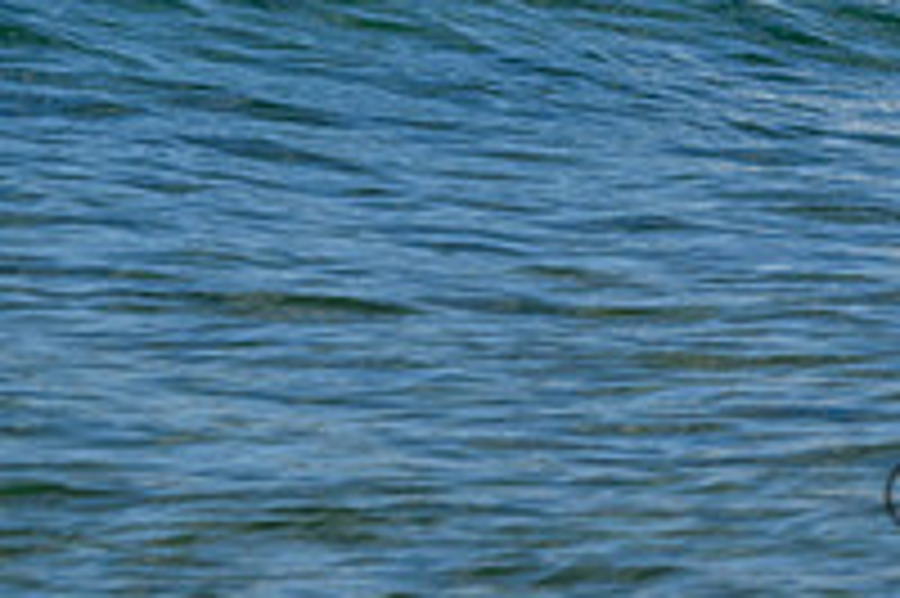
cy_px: -250
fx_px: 31898
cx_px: 1233
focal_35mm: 1277
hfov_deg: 1.6
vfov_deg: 1.1
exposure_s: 1/2000
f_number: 11
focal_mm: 440
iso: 1250
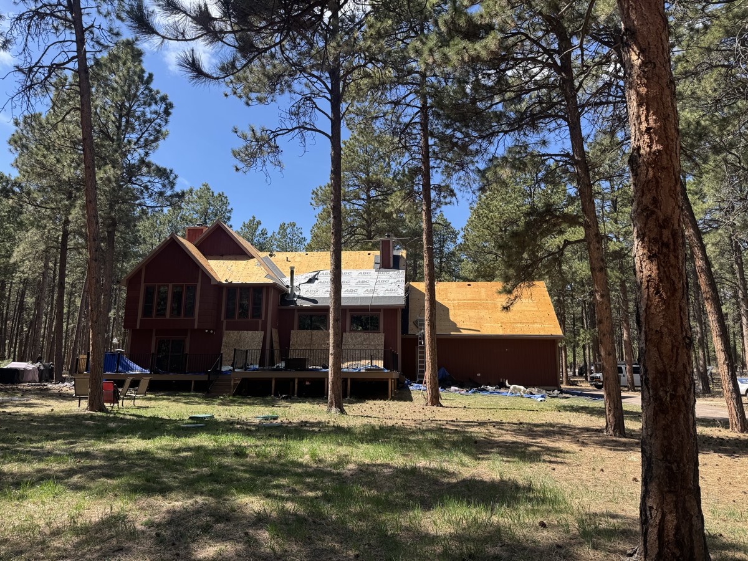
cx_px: 374
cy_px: 280
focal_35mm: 24
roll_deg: -1.7
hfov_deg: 71.6
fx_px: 519
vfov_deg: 56.8
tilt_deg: +10.4
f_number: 1.78
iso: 80
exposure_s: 1/1721
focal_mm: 6.76
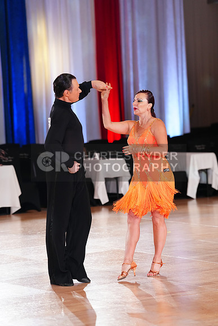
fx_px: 1225
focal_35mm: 135
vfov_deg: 15.2
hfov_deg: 10.2
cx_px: 109
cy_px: 163
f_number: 3.2
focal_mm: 135
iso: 3200
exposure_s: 1/640
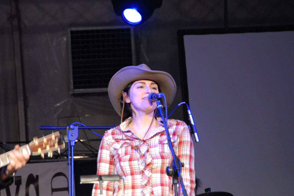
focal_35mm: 180
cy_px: 98
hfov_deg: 11.4
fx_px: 1472
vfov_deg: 7.7
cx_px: 147
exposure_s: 1/20
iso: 1600
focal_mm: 120
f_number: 5.6
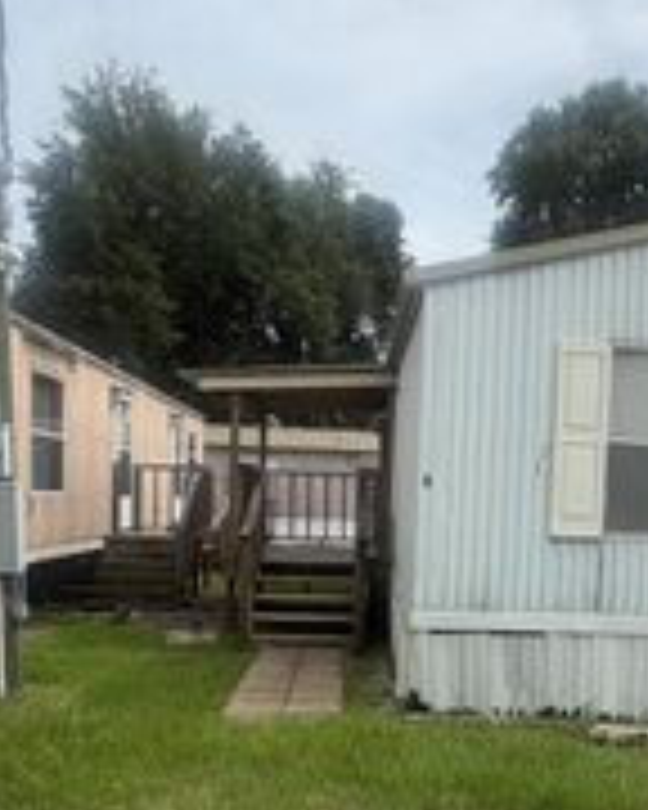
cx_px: 464
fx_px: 911
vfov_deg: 47.1
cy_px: 542
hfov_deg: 38.4
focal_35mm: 38
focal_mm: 2.22
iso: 20
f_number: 2.2
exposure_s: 1/1017
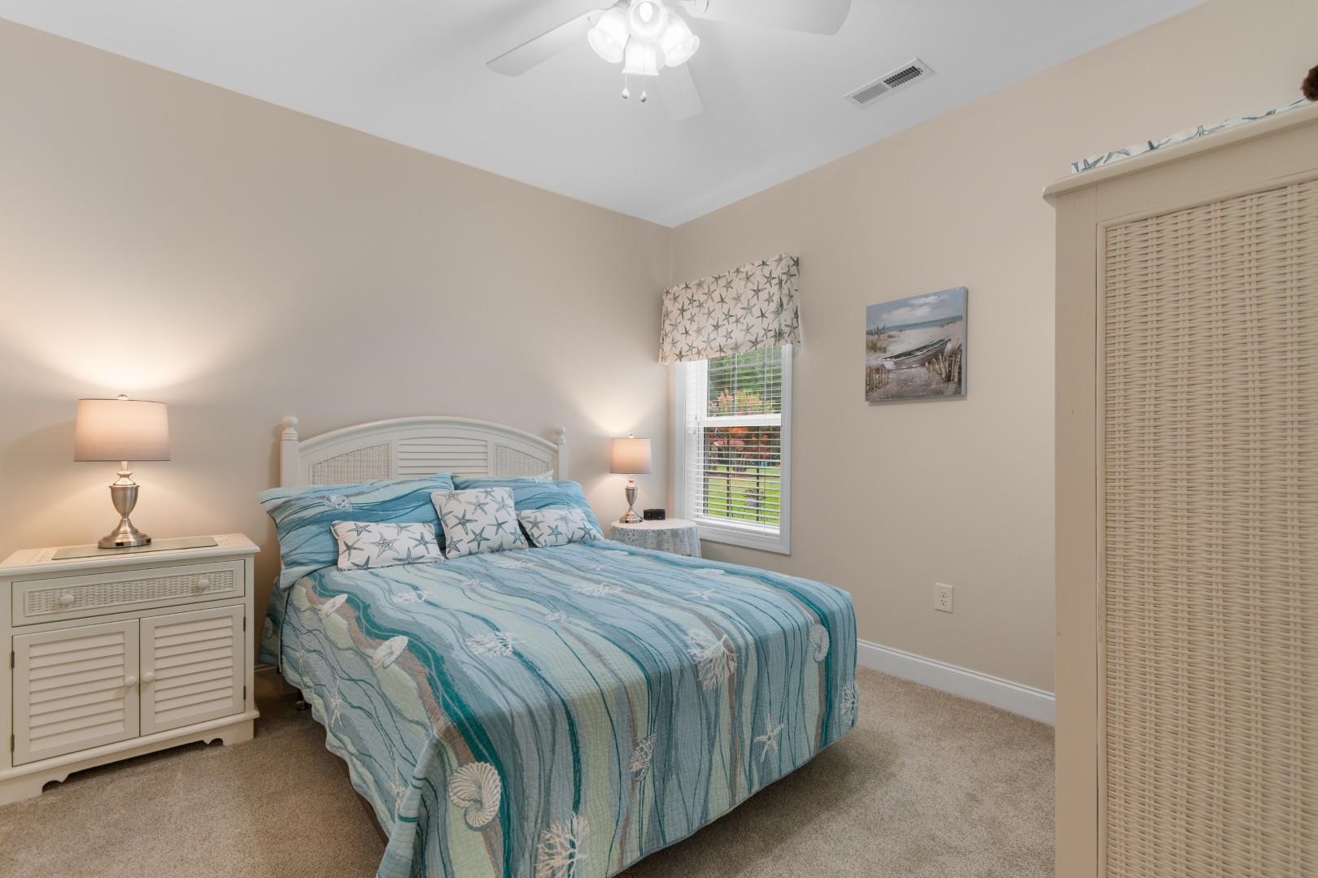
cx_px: 659
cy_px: 439
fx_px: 549
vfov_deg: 77.3
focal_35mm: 15
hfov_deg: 100.4
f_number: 4.5
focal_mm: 10
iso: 100
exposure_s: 1/13
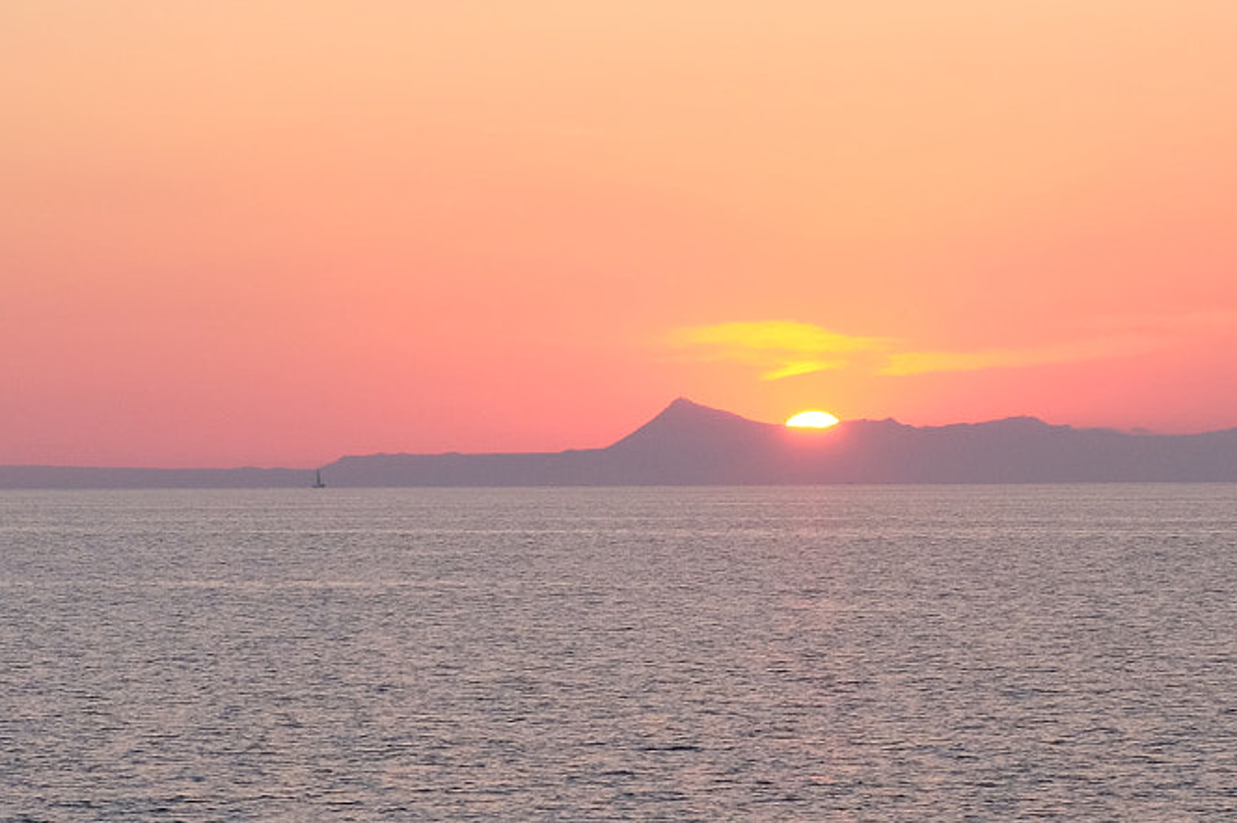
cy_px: 670
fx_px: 6869
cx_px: 501
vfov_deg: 6.9
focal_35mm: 200
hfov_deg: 10.3
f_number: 8
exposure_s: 1/90
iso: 800
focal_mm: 55.6
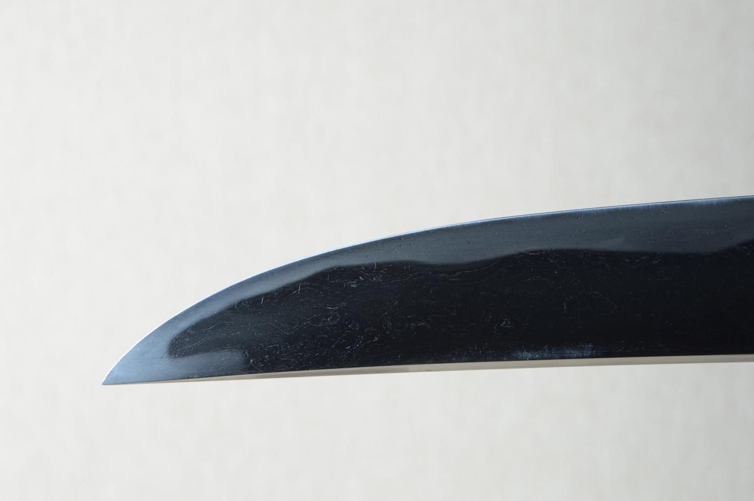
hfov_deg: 17.1
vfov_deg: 11.4
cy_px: 250
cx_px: 377
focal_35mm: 120
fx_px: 2511
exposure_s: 1/2
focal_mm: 80
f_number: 11
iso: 400
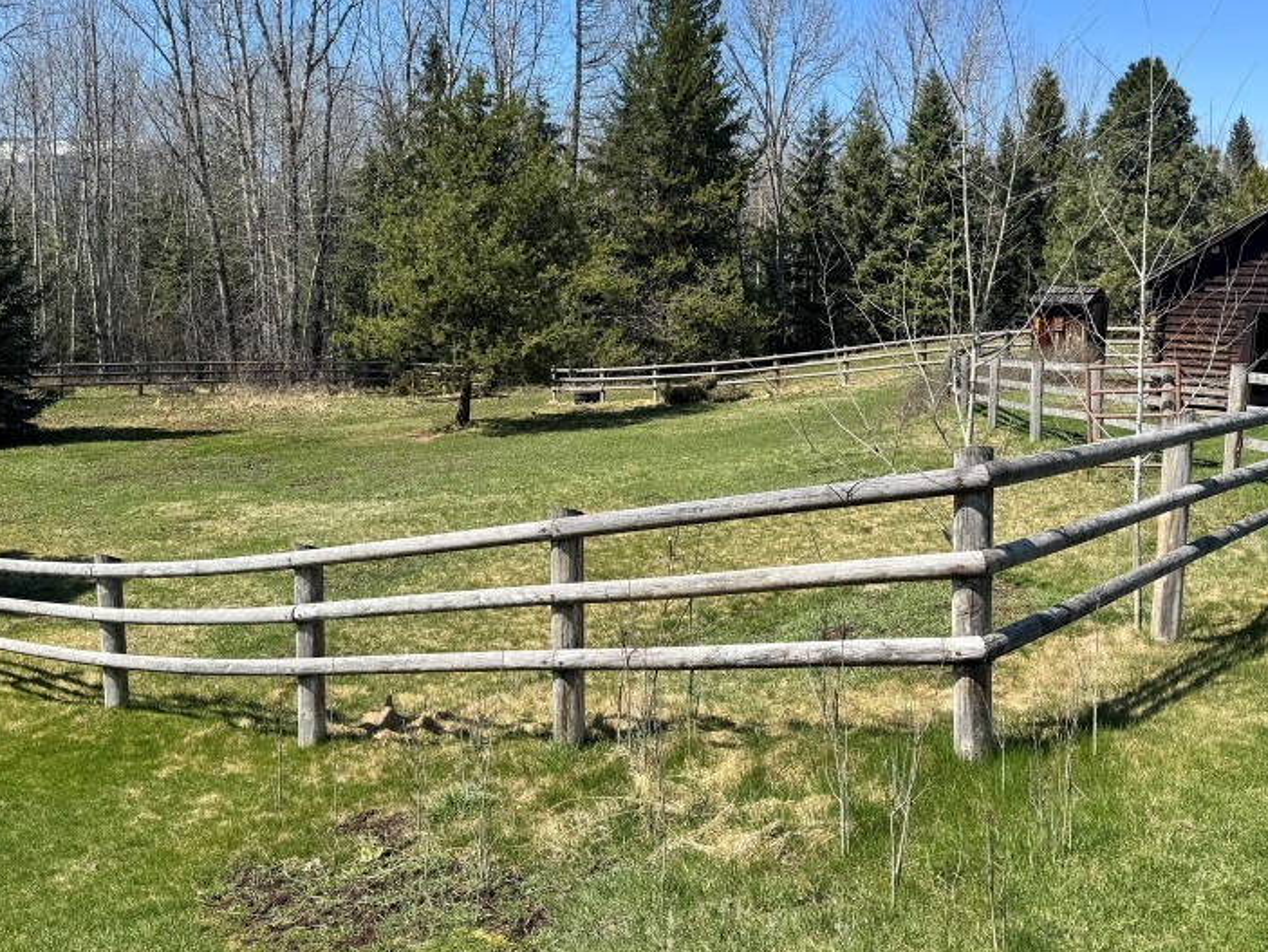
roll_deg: -2.9
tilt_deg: -5.8
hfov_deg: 52.6
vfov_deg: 40.6
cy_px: 390
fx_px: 1283
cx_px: 618
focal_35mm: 35
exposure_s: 1/3413
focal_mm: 6.76
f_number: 1.78
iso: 80
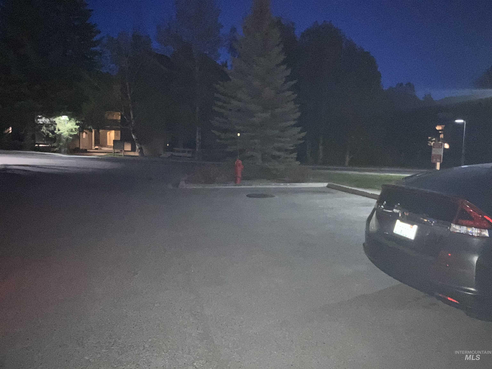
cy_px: 184
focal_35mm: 28
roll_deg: -1.5
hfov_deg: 63.4
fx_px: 398
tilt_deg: -4.0
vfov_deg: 49.7
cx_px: 246
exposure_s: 1/4
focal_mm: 3.99
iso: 640
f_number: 1.8
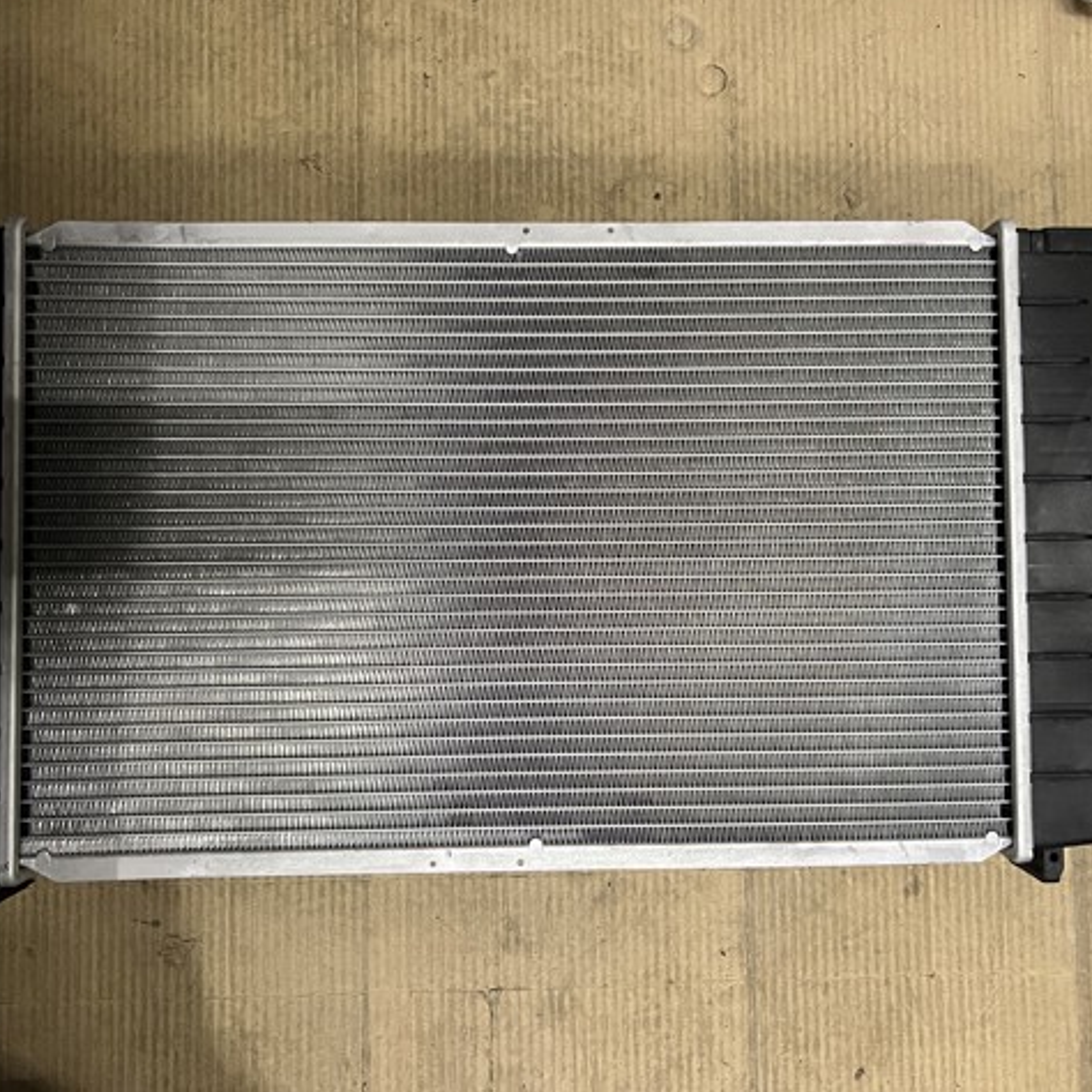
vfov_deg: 52.5
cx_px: 592
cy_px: 545
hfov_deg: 52.5
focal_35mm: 31
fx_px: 1106
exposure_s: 1/33
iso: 400
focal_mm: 5.7
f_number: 1.5
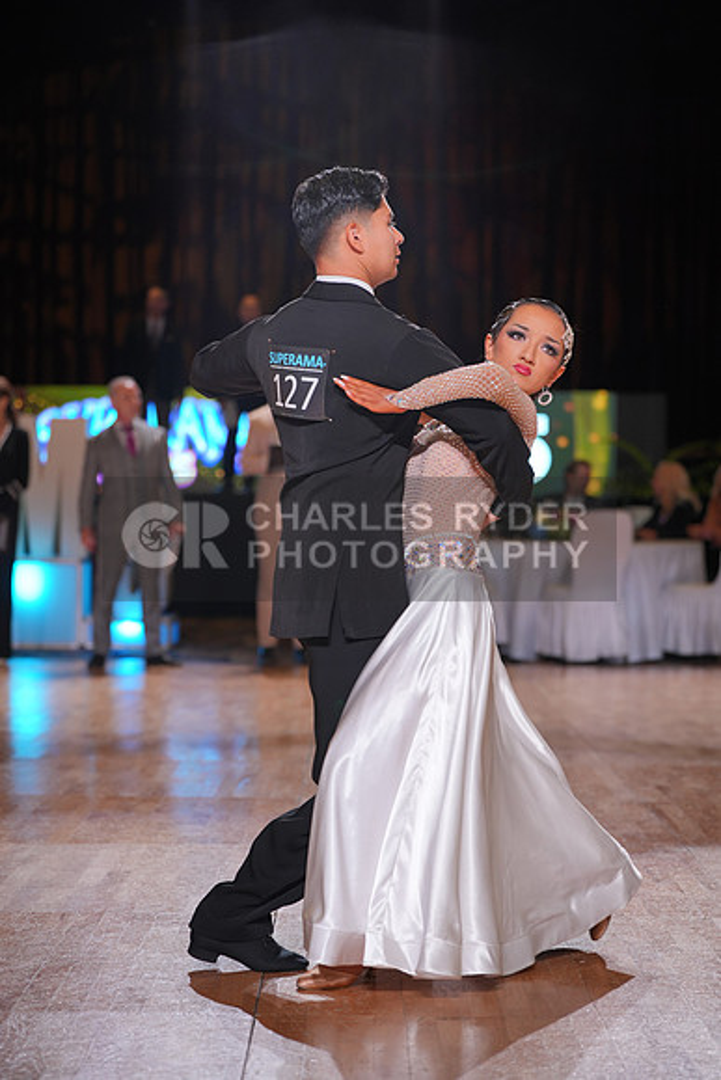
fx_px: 2342
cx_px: 360
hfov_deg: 17.5
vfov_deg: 26.0
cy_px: 540
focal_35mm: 78
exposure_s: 1/320
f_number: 2.8
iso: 500
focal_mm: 78
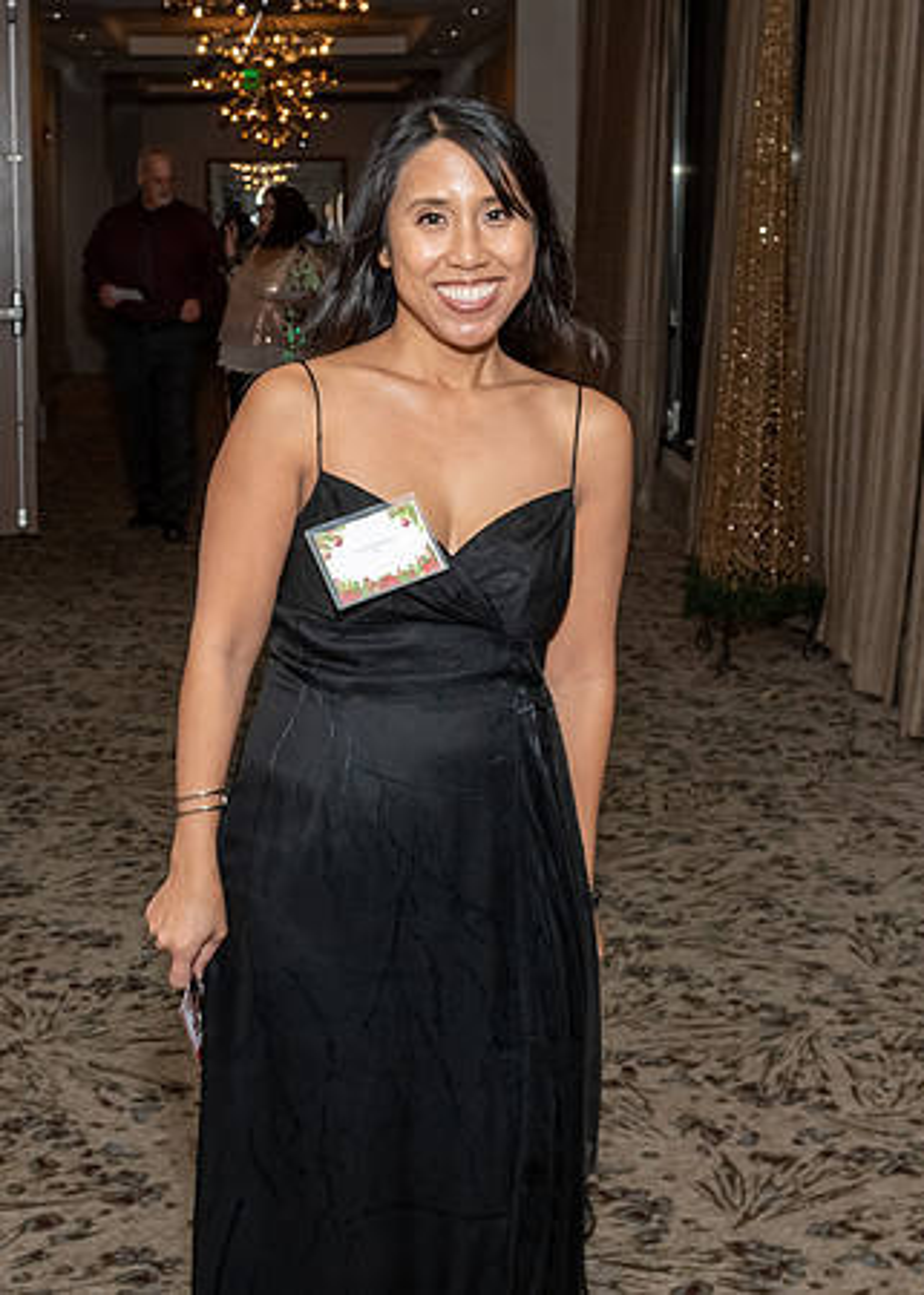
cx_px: 247
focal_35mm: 60
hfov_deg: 23.3
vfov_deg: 32.5
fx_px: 2220
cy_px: 541
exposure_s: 1/250
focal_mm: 23
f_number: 6.3
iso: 500
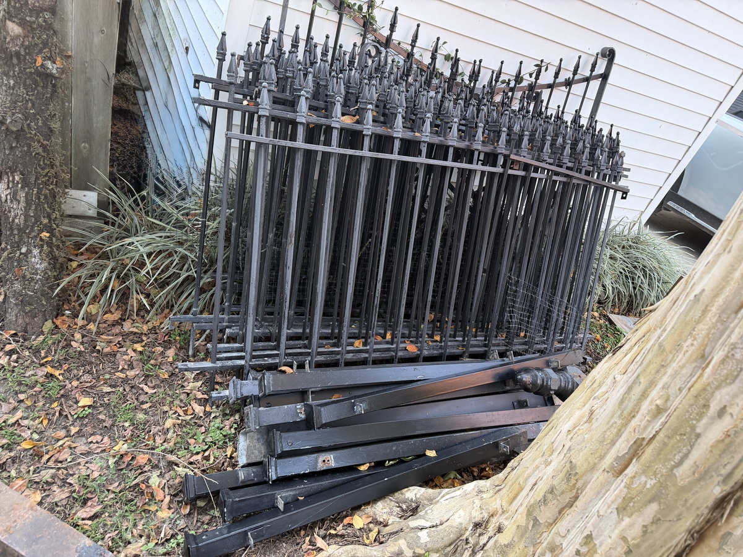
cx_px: 372
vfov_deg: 56.8
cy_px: 278
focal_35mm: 24
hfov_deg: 71.6
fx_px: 515
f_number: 1.78
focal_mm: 6.76
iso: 200
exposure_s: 1/69
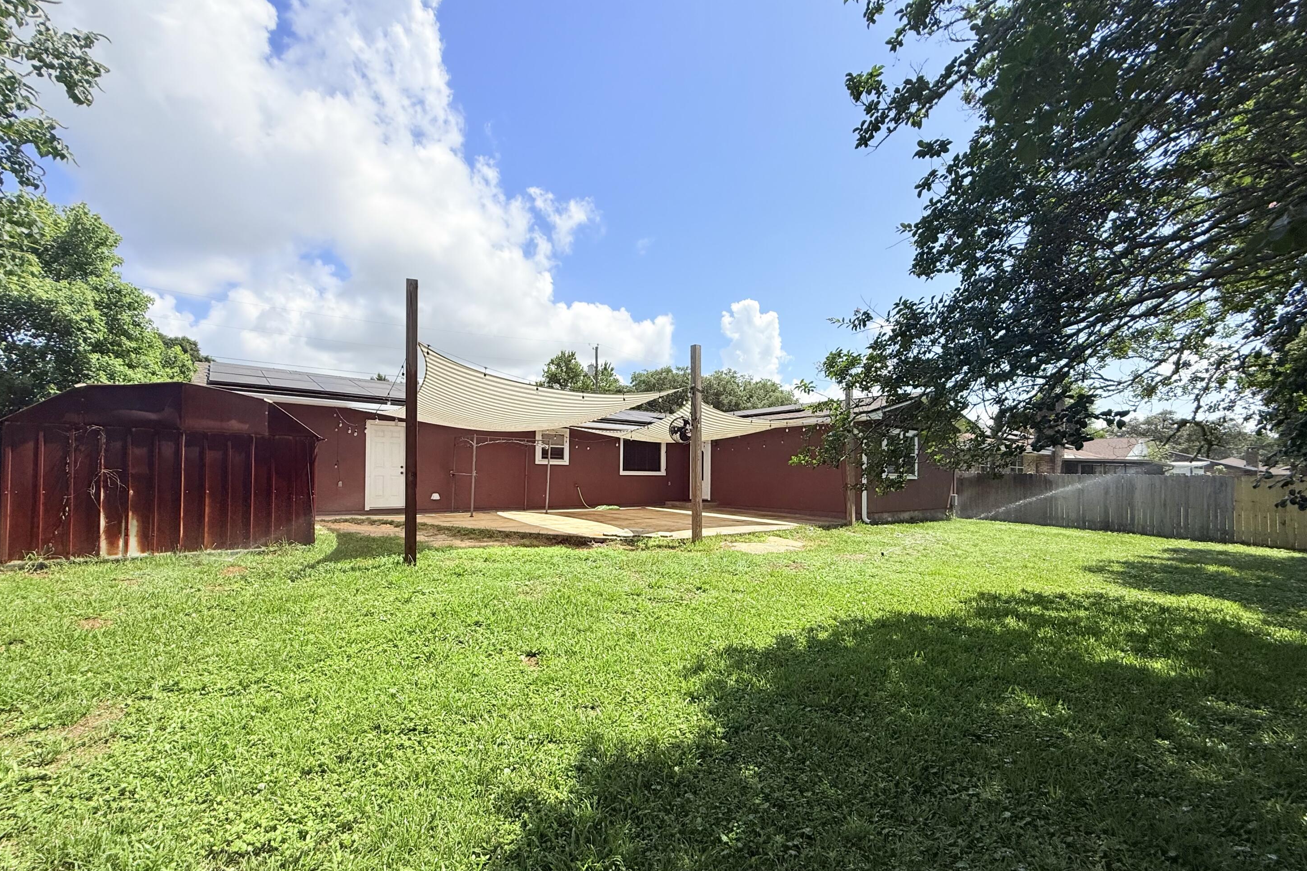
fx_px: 545
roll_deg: -0.1
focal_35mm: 15
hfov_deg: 100.4
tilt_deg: +0.7
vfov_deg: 77.1
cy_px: 475
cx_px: 646
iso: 50
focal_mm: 2.22
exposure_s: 1/2092
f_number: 2.2
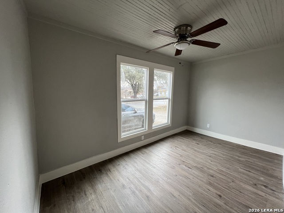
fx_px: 107
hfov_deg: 106.2
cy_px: 106
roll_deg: +0.5
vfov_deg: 89.9
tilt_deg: -7.0
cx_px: 142
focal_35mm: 13
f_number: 1.8
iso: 64
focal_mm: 1.57
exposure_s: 1/120
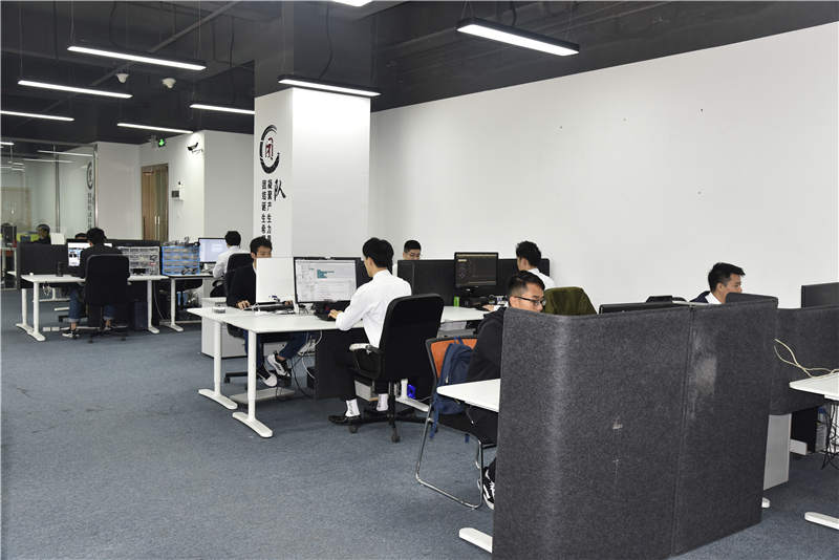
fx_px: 746
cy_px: 280
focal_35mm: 32
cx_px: 420
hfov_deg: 58.7
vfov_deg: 41.1
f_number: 7.1
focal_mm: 32
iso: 800
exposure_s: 1/20
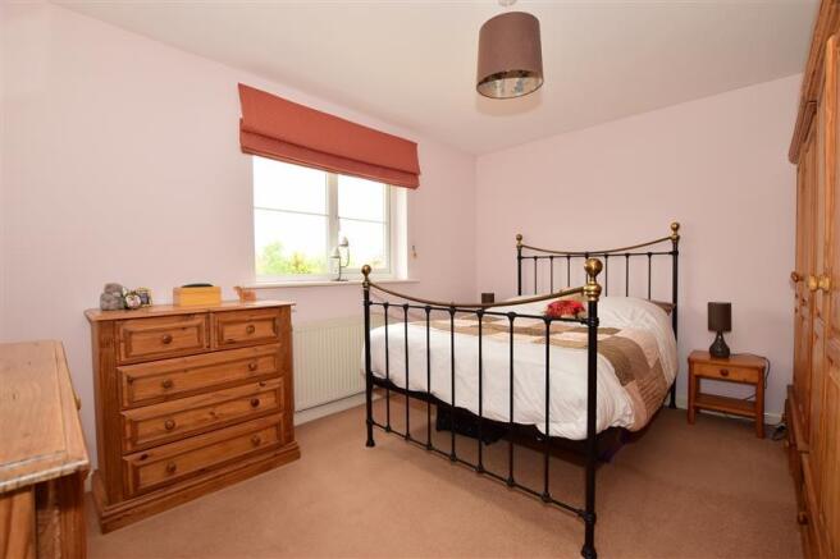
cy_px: 280
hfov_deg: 100.4
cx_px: 420
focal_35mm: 15
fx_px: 350
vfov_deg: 77.3
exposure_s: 1/200
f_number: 7.1
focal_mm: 10
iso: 400
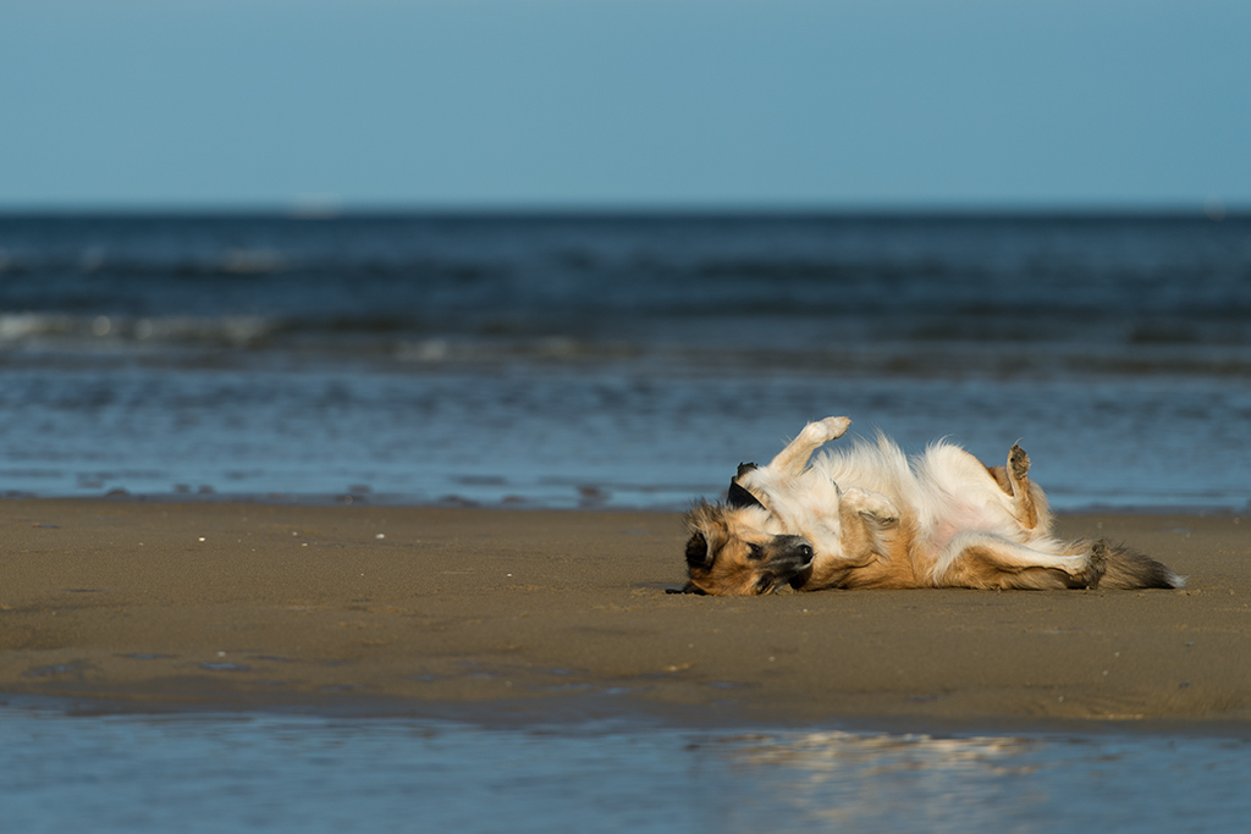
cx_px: 626
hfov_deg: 10.3
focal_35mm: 200
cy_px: 417
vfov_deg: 6.9
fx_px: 6951
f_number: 2.8
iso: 100
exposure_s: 1/4000
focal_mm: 200
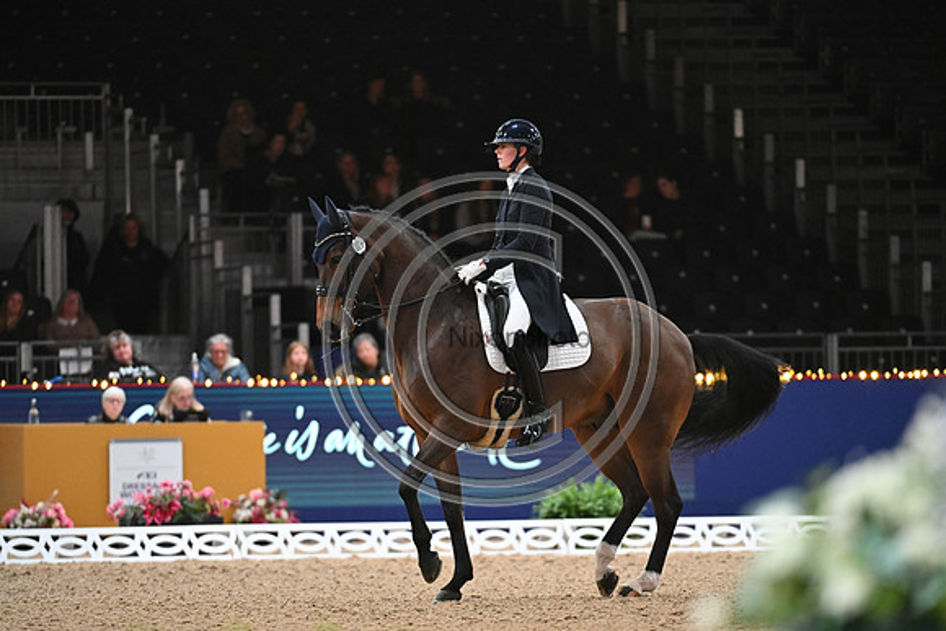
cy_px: 316
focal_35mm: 380
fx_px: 9987
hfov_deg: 5.4
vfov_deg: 3.6
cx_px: 473
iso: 6400
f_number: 4
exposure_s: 1/640
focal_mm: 380
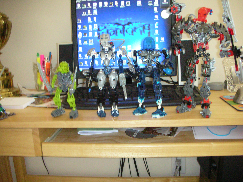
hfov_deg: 52.6
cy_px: 91
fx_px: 246
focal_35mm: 35
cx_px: 122
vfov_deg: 40.7
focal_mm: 5.8
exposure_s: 1/6.5
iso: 200
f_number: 3
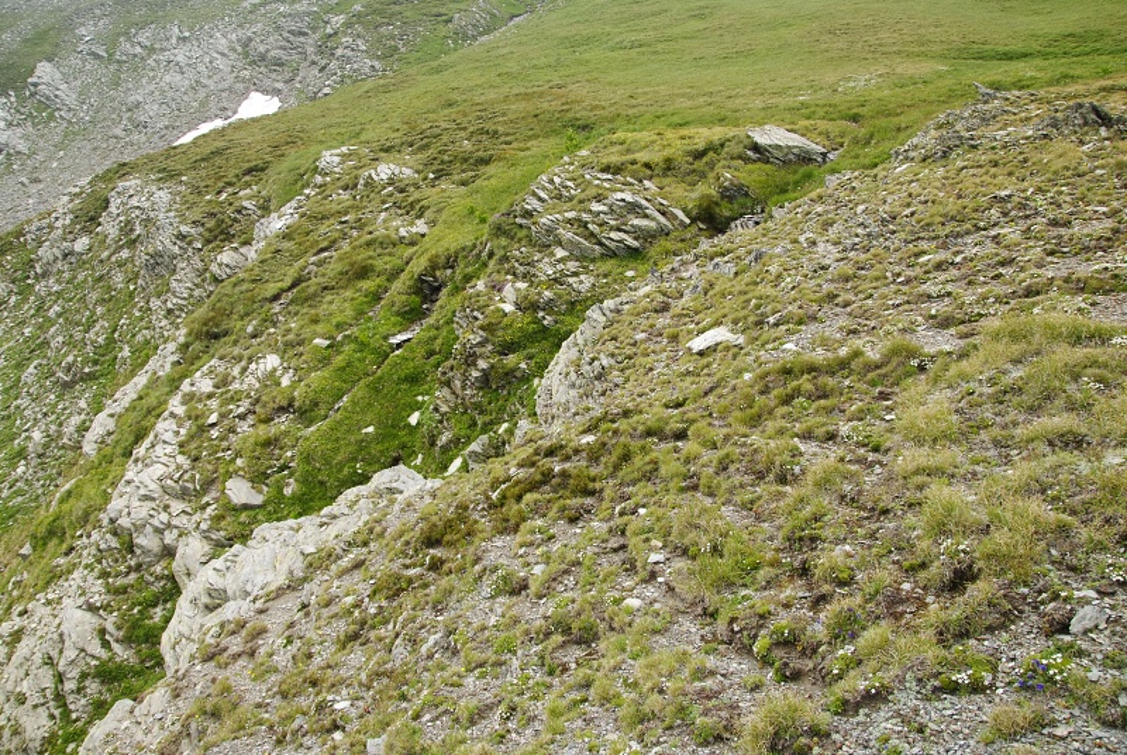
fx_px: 846
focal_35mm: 27
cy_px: 378
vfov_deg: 48.1
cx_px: 564
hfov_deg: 67.3
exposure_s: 1/80
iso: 100
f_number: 7.1
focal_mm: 18
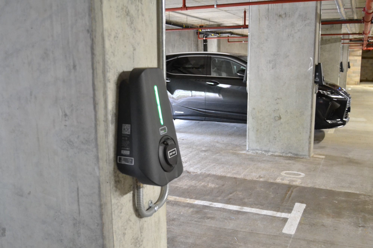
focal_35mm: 33
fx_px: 342
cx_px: 186
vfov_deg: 40.0
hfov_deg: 57.2
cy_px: 124
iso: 3200
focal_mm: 22
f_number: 3.5
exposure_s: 1/15
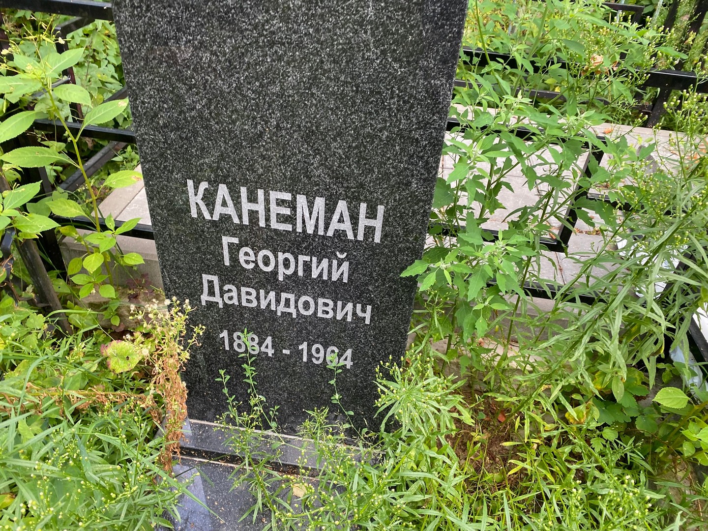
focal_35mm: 26
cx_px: 354
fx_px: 532
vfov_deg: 53.1
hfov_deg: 67.3
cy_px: 266
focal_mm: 4.25
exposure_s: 1/122
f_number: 1.8
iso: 50
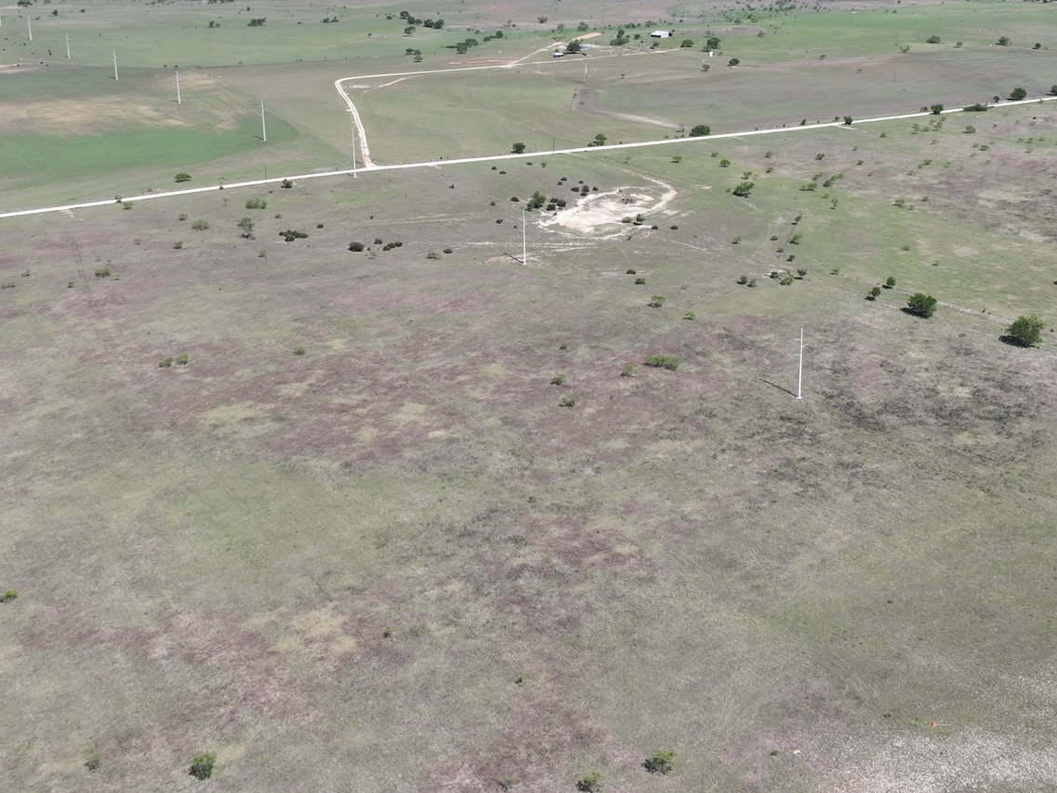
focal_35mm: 43
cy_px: 278
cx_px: 594
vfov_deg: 33.4
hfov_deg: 43.8
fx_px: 1313
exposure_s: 1/2000
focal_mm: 12.29
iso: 100
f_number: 3.2
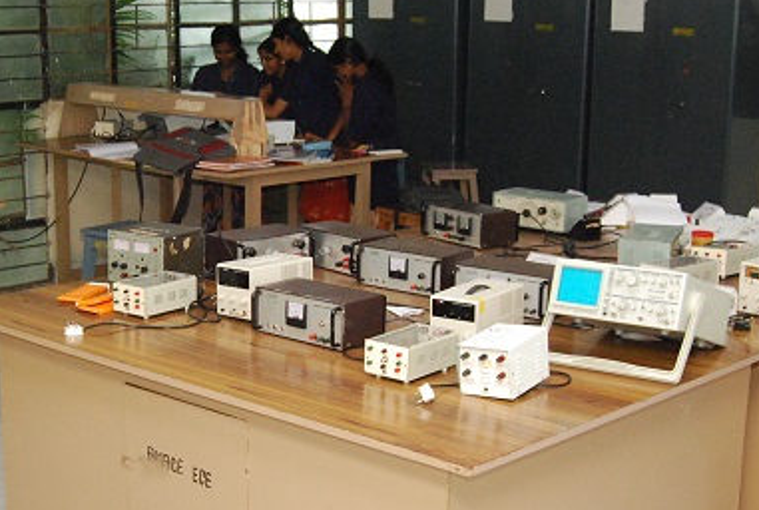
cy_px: 334
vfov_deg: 21.6
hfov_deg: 31.4
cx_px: 221
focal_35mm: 63
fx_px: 1331
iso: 1600
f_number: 5.6
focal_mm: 20
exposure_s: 1/125
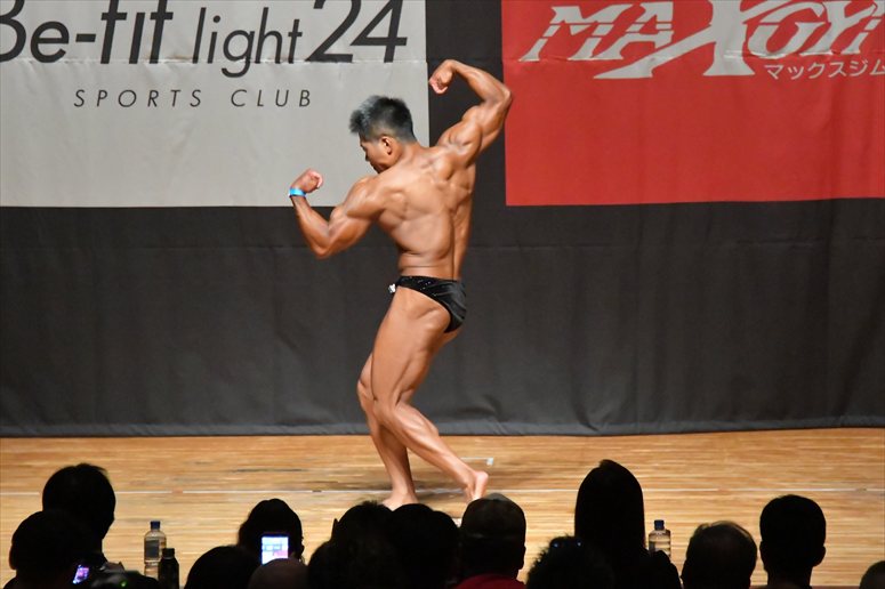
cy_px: 294
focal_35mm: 255
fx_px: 6266
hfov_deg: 8.1
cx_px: 442
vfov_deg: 5.4
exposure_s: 1/400
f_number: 5.6
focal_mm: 170
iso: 16000
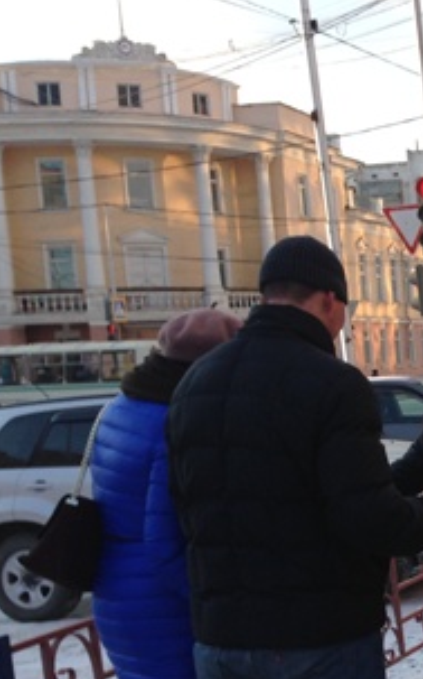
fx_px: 1367
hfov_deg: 15.8
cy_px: 486
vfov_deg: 27.6
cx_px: 678
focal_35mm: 74
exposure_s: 1/433
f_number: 2.4
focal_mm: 4.12
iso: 50
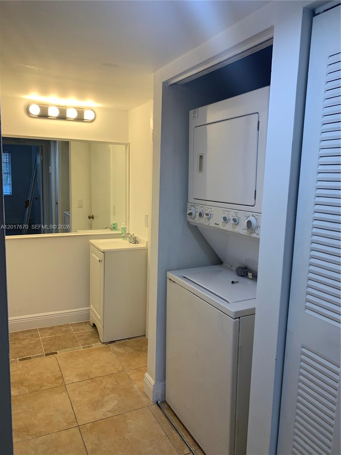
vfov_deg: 67.3
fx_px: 341
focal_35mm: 26
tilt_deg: -8.2
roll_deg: -1.3
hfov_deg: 53.1
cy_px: 228
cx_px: 170
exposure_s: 1/120
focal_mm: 4.25
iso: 50
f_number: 1.8
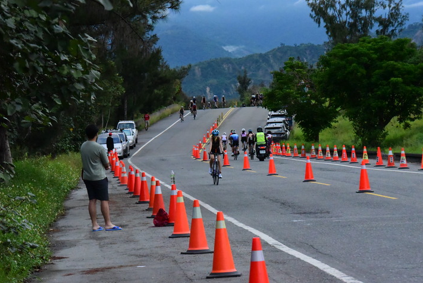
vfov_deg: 8.6
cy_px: 141
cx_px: 215
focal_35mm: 159
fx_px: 1869
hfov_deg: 12.9
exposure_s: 1/4000
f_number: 11
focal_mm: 145
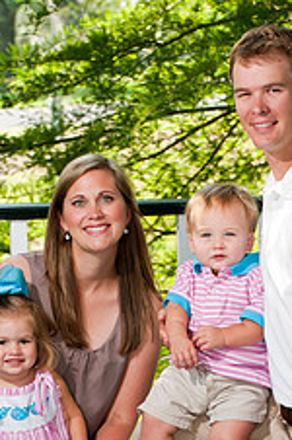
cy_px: 393
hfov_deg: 6.6
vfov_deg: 9.8
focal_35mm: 209
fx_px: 2550
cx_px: 166
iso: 250
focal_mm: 105
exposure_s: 1/100
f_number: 5.6
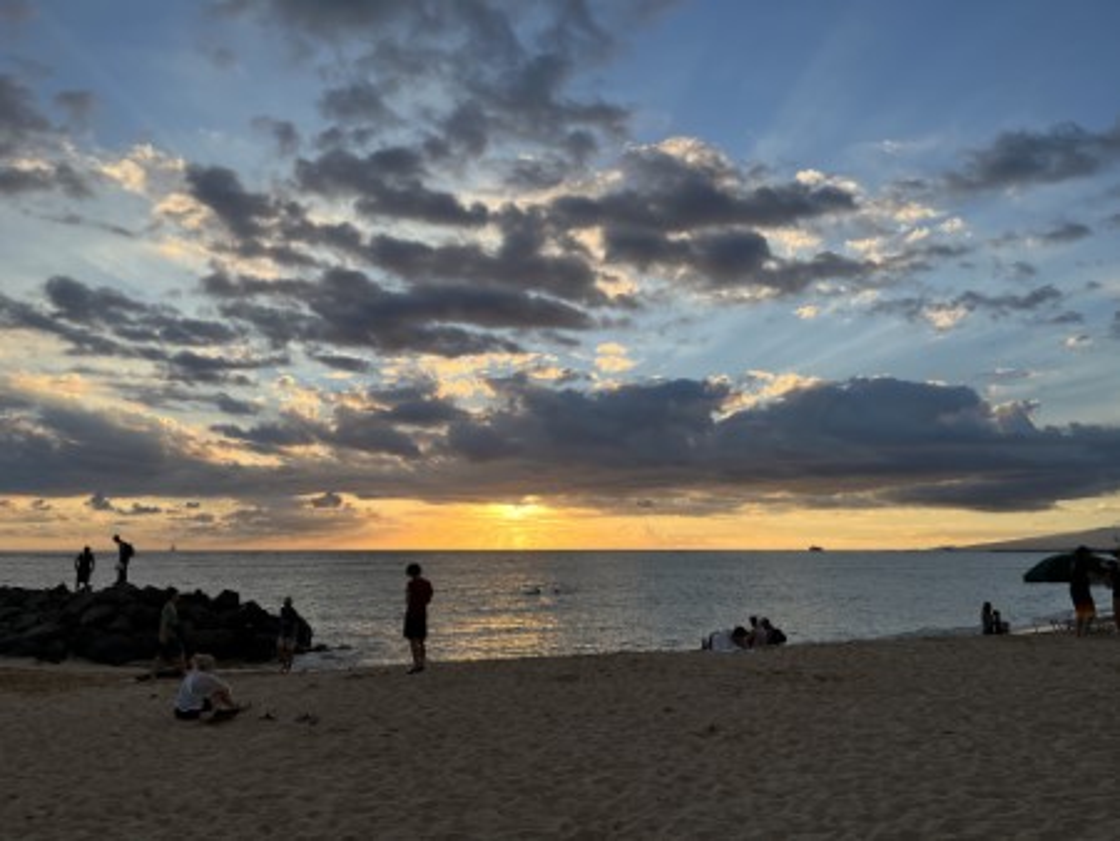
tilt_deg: +7.6
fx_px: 842
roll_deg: -0.2
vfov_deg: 53.1
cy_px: 420
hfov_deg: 67.3
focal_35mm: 26
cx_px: 560
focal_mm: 5.1
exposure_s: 1/2309
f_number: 1.6
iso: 50
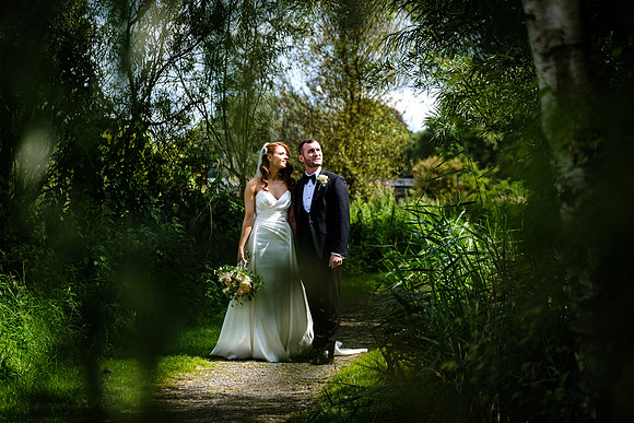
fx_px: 1863
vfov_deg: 13.0
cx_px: 303
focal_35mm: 106
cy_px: 202
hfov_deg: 19.3
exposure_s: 1/1000
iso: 160
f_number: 2.8
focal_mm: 66
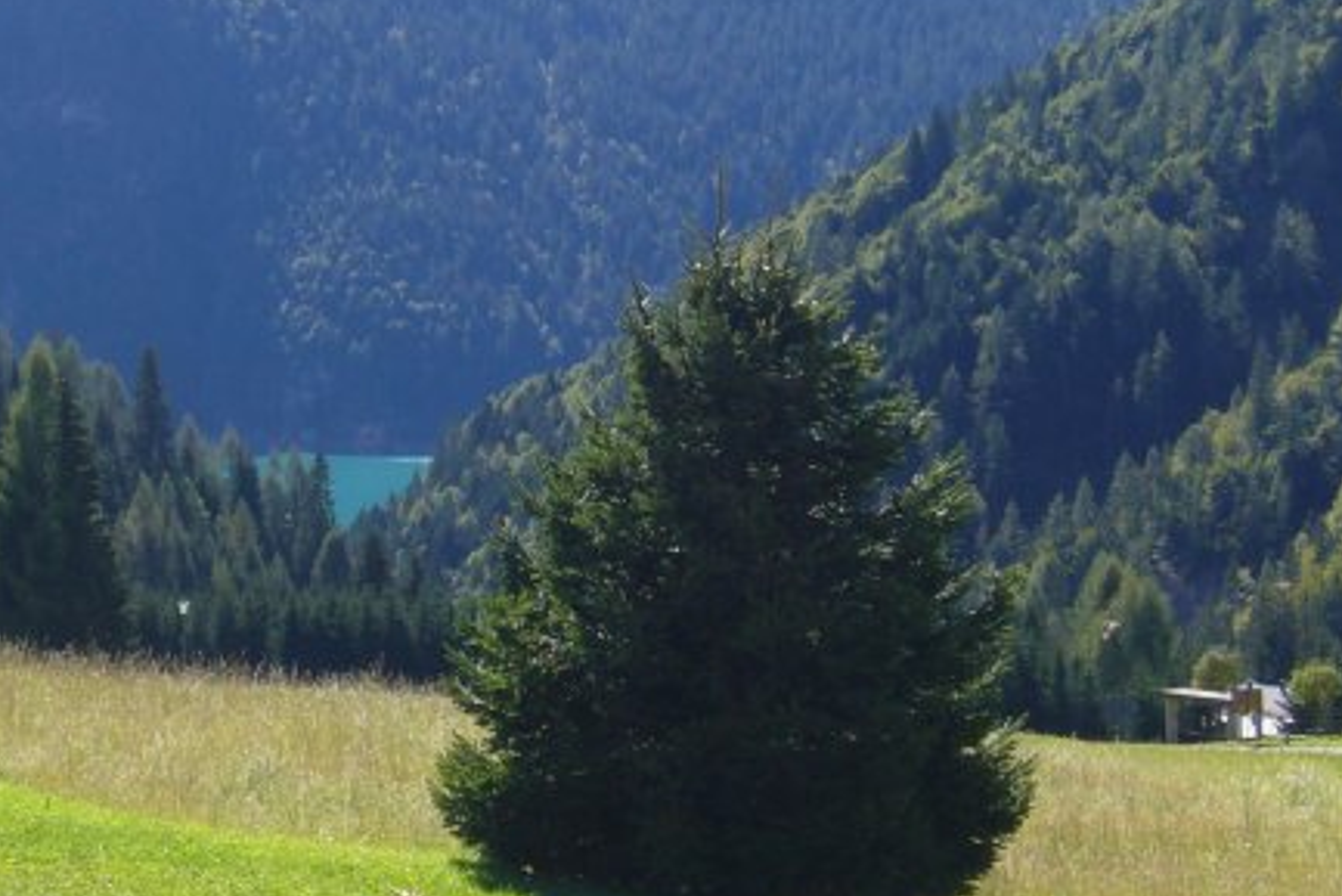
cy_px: 316
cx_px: 409
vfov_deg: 11.3
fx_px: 4512
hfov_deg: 16.9
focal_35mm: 121
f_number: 7.5
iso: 80
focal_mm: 10.4
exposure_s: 1/100
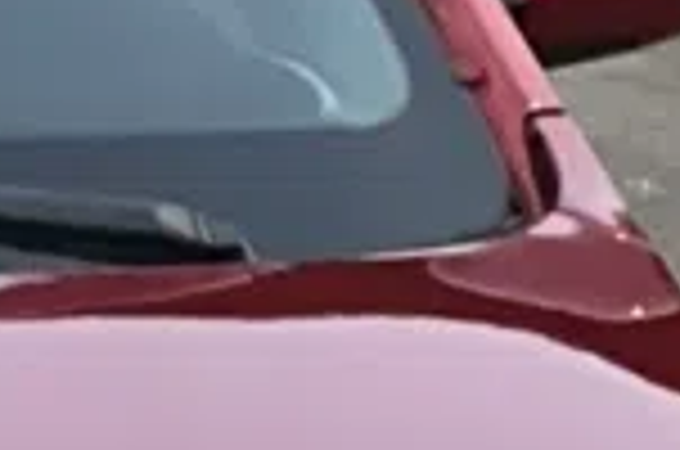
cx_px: -1315
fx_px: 13684
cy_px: 668
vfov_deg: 1.9
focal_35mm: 726
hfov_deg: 2.8
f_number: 2.8
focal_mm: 9
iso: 400
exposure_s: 1/25
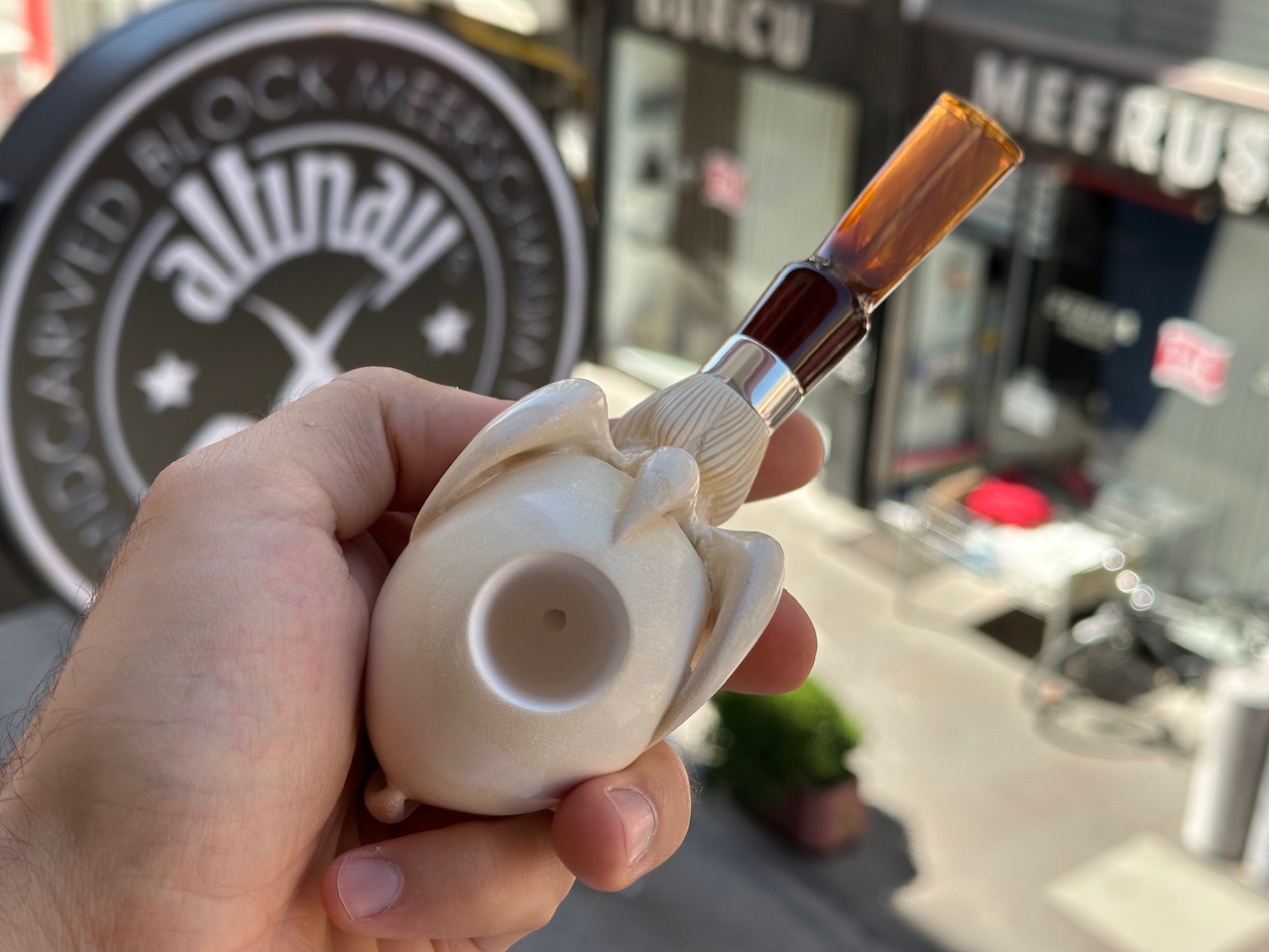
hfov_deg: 39.7
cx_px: 634
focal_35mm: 48
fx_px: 1760
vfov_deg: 30.3
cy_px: 476
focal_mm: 6.86
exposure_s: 1/1085
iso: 64
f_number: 1.78
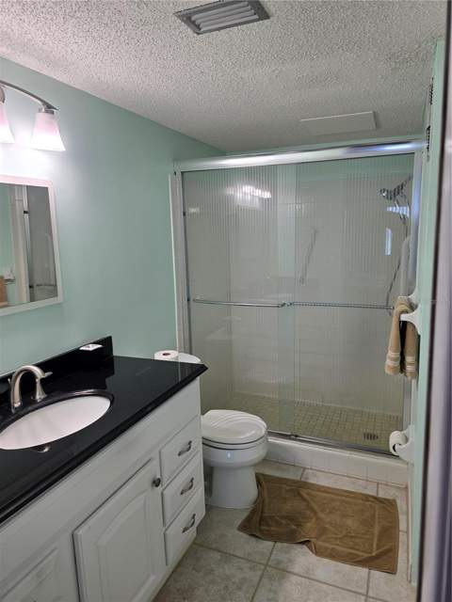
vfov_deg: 73.9
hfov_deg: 58.9
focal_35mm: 23
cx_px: 226
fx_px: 400
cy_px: 301
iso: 40
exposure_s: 1/120
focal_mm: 6.3
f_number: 1.7
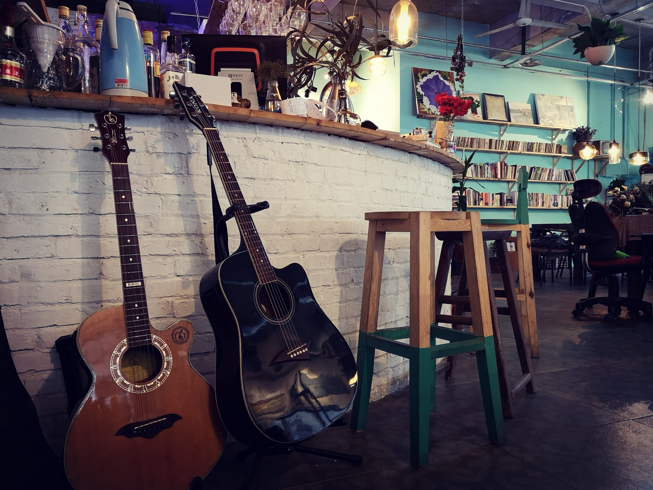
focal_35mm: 27
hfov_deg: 65.3
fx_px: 509
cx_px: 326
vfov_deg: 51.4
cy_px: 245
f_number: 1.8
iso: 400
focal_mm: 3.95
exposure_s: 1/25
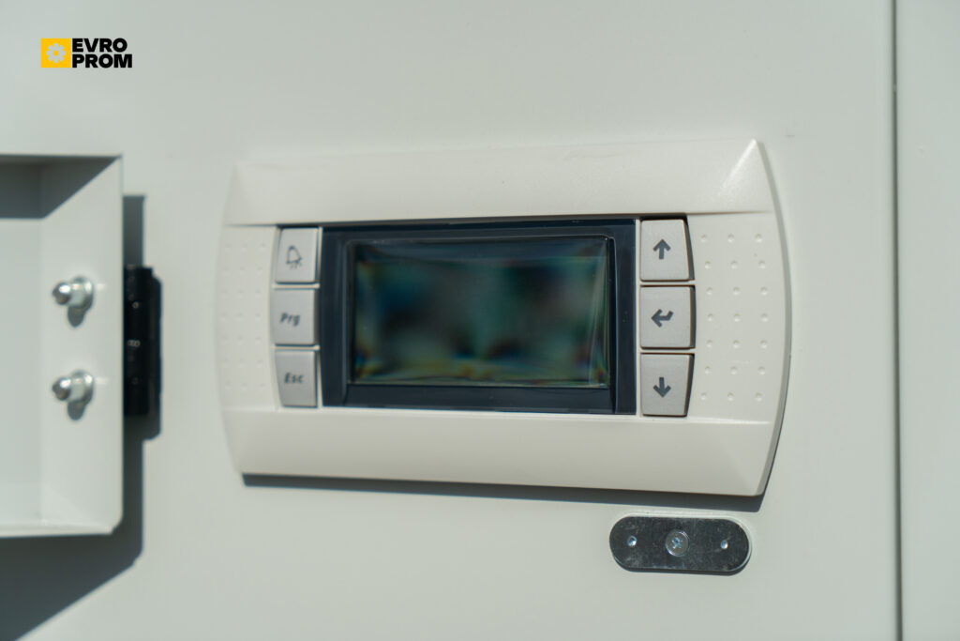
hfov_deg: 28.8
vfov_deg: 19.5
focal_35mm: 70
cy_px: 320
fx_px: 1867
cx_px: 480
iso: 250
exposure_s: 1/2500
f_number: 4.5
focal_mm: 70
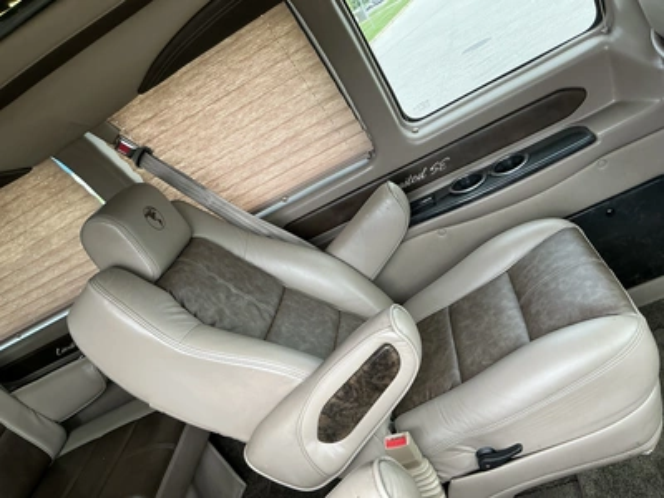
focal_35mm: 28
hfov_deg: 63.4
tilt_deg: -17.8
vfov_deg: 49.7
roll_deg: +32.6
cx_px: 332
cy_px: 249
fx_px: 537
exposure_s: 1/122
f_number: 1.8
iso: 50
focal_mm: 3
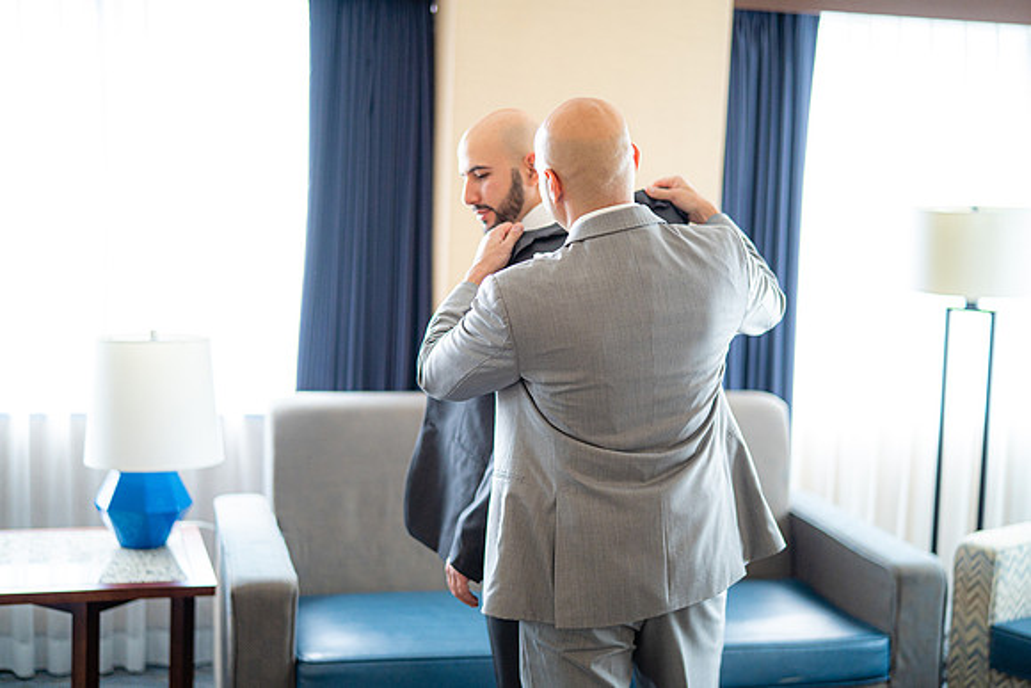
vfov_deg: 27.0
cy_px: 344
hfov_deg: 39.6
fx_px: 1432
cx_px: 516
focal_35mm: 50
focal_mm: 50
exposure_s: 1/250
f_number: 1.4
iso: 800
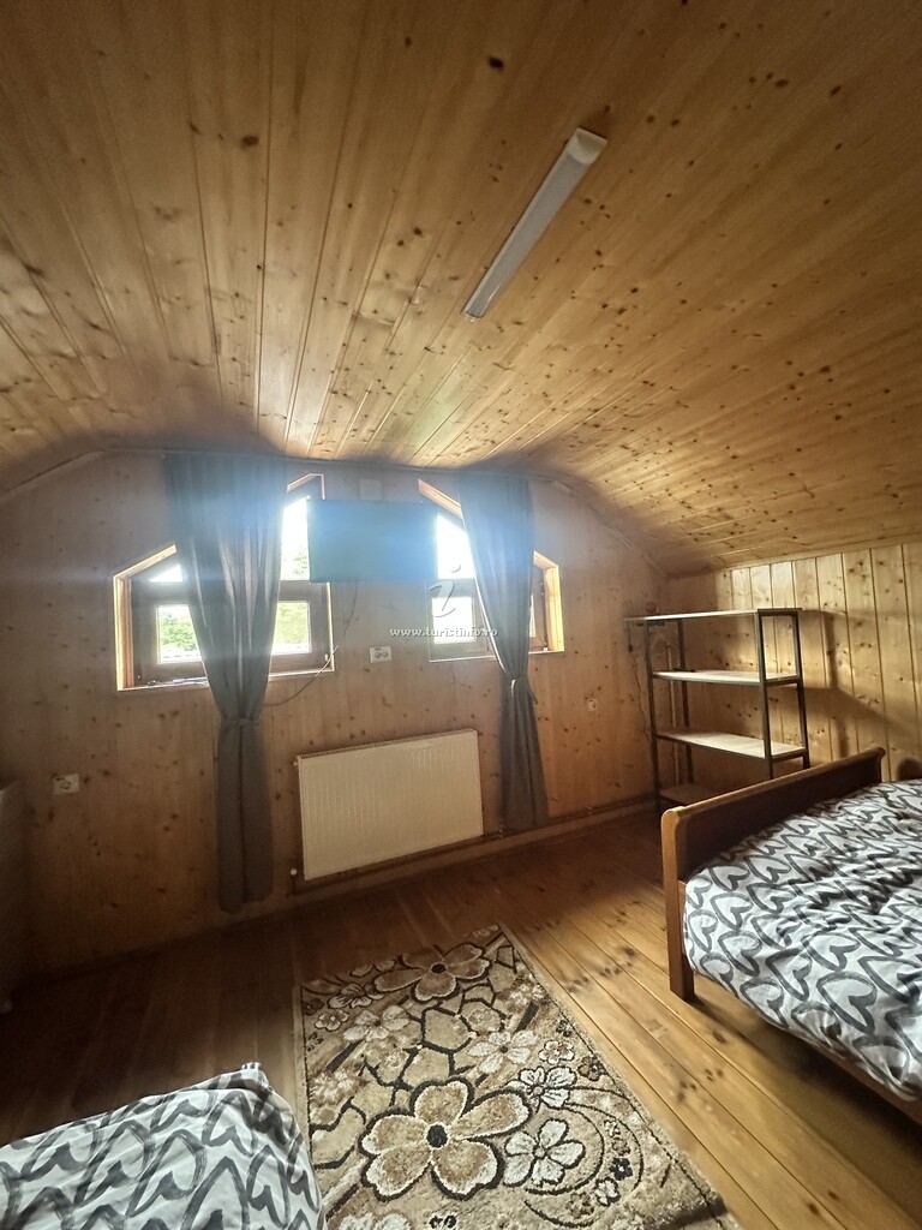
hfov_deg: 85.7
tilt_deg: +2.5
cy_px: 615
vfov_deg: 102.1
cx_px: 461
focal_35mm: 14
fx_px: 497
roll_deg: +3.1
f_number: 2.2
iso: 800
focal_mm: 2.22
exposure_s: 1/60
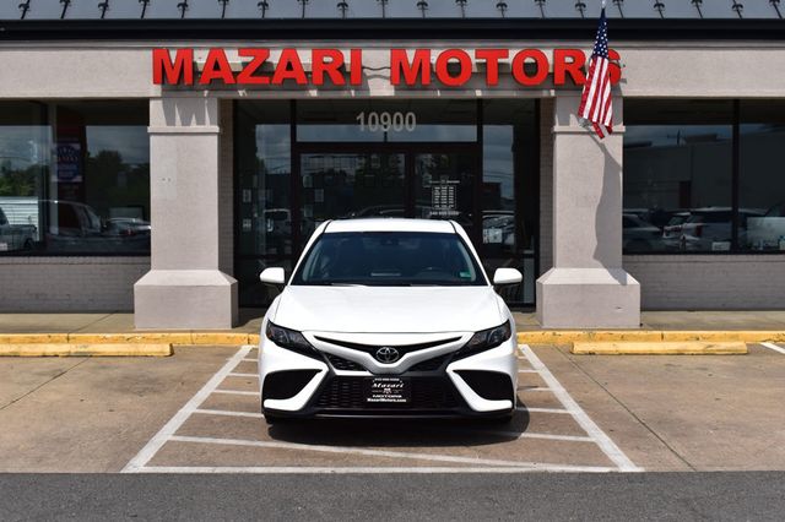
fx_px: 1111
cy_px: 261
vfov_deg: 26.5
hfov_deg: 38.9
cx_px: 392
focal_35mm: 51
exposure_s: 1/500
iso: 200
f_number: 11
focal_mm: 34
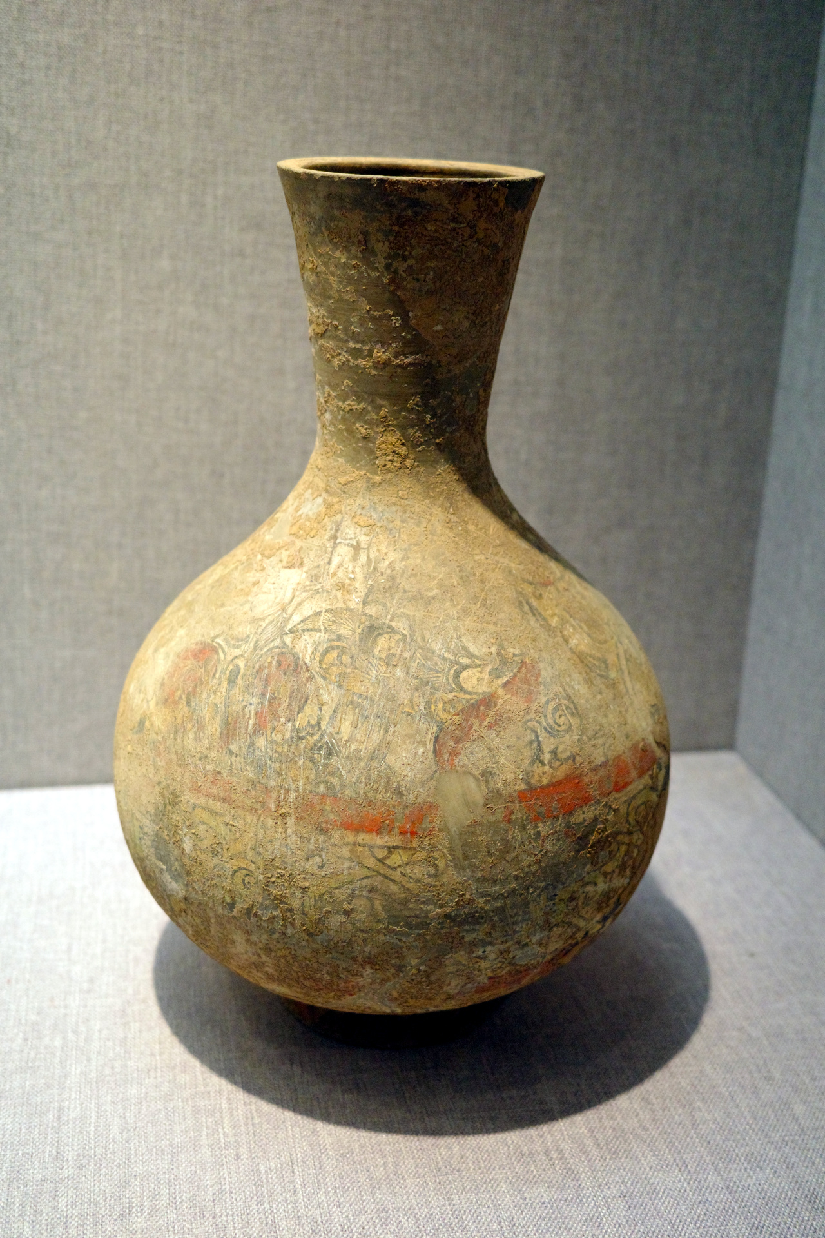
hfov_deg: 33.4
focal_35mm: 40
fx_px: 1375
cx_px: 412
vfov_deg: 48.5
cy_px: 619
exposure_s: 1/40
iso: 2500
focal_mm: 26
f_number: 2.8
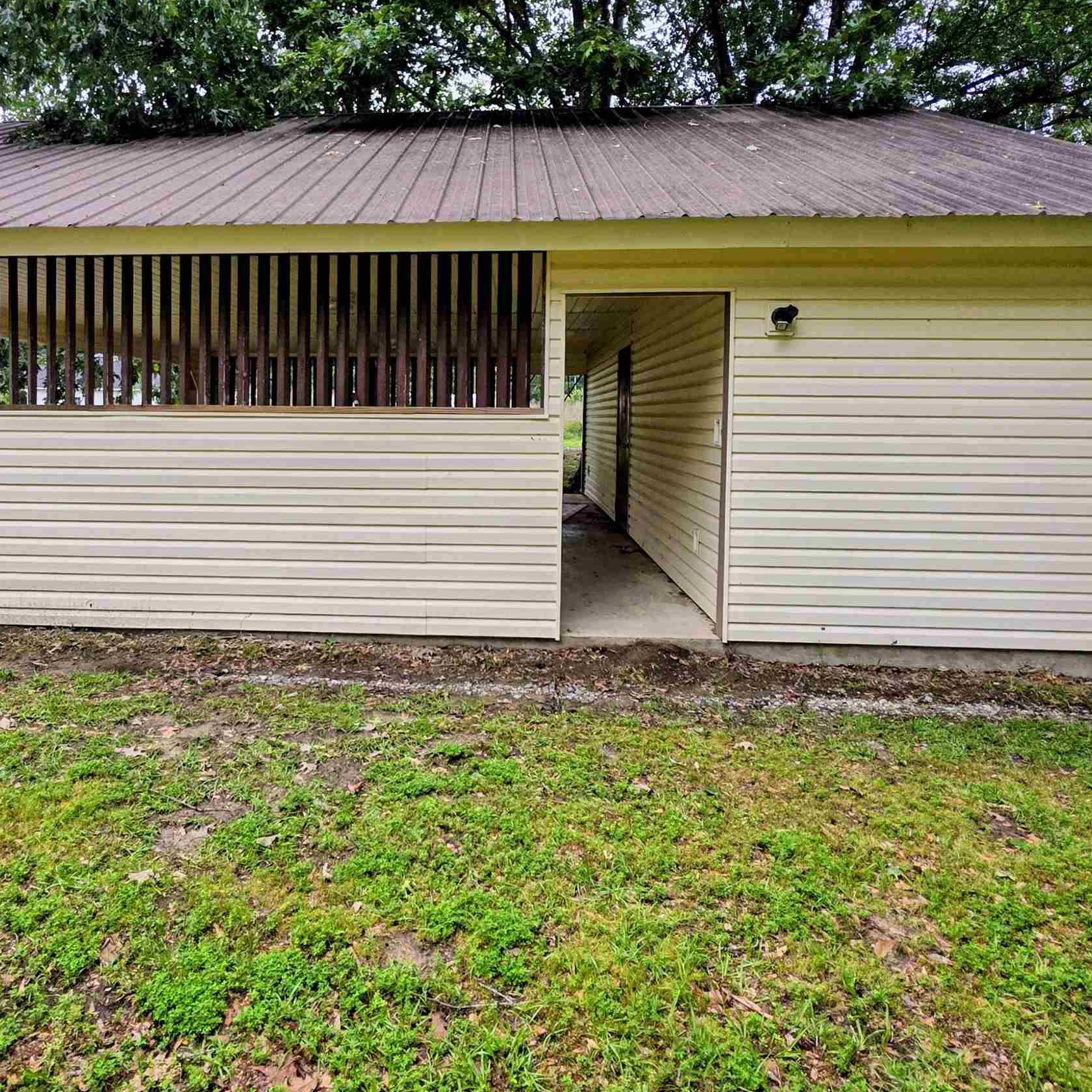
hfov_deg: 71.6
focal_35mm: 21
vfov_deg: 71.4
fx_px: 749
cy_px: 440
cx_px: 453
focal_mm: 2.2
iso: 80
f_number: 1.9
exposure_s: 1/359
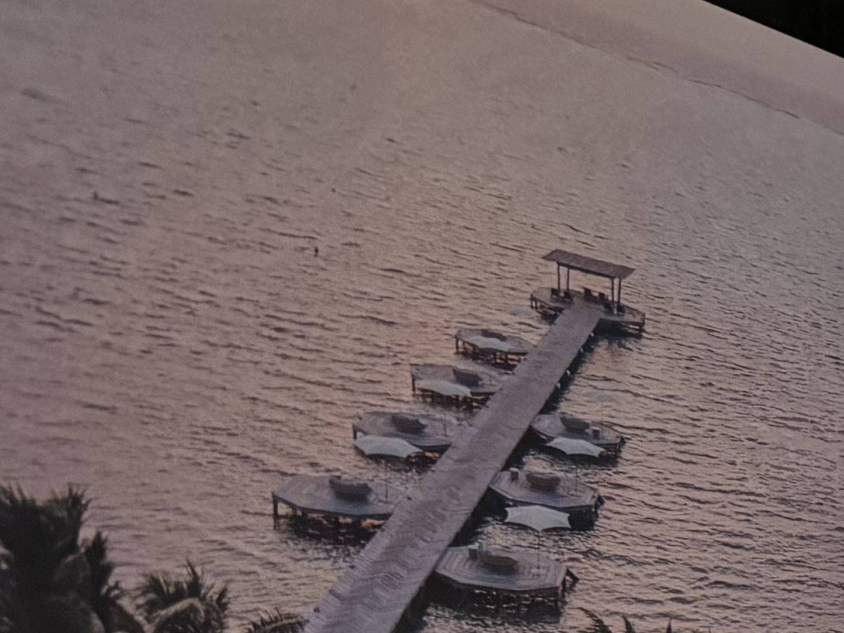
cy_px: 606
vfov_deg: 15.3
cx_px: 1514
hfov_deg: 17.0
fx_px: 2316
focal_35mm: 95
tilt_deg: -83.8
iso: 640
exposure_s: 1/60
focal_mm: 6.76
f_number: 1.78
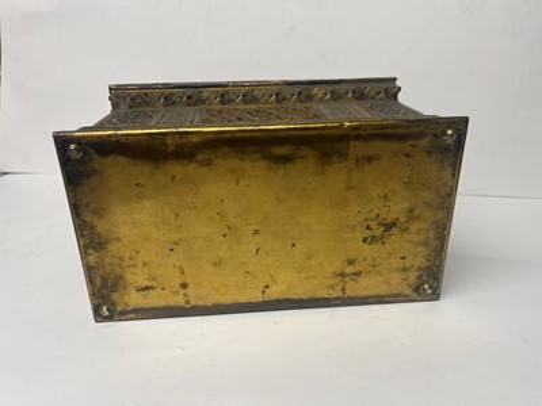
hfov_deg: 67.3
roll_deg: +0.9
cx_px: 271
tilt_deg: -22.0
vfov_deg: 53.1
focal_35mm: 26
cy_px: 203
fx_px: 407
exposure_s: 1/100
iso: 50
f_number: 1.6
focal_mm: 5.1
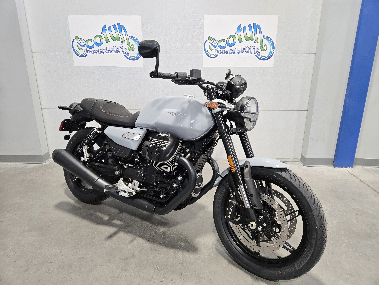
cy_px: 142
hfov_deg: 73.9
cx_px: 190
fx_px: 252
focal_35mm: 23
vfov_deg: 58.9
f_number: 1.8
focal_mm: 5.4
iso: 400
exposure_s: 1/120
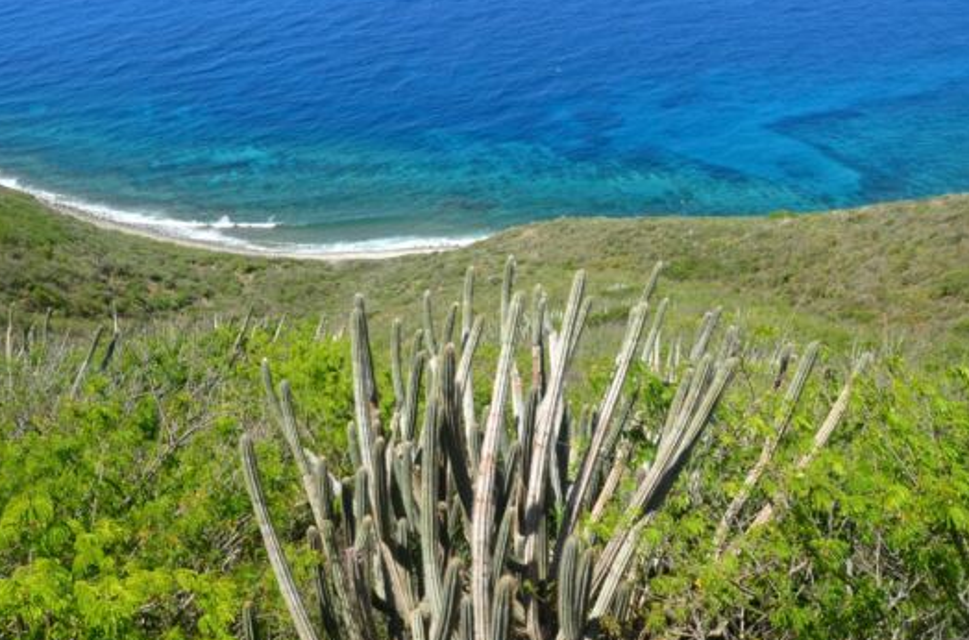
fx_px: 886
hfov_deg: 56.9
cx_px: 385
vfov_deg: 39.6
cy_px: 260
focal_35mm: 33
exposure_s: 1/80
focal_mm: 18
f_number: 18
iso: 200
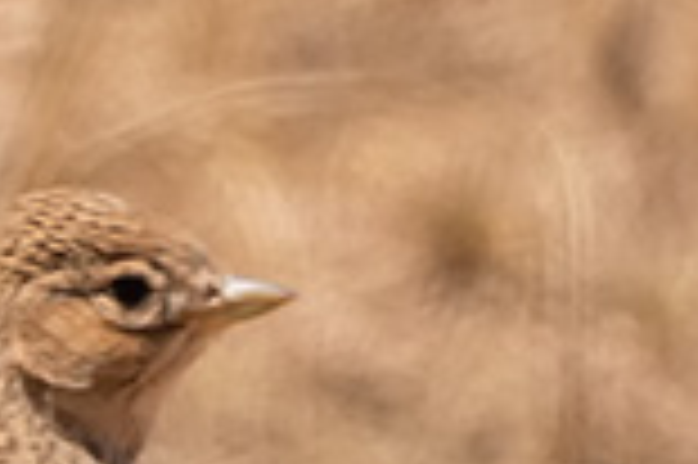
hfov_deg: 0.4
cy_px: 446
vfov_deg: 0.3
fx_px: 98681
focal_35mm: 5095
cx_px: -167
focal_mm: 500
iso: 125
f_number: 7.1
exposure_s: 1/1000
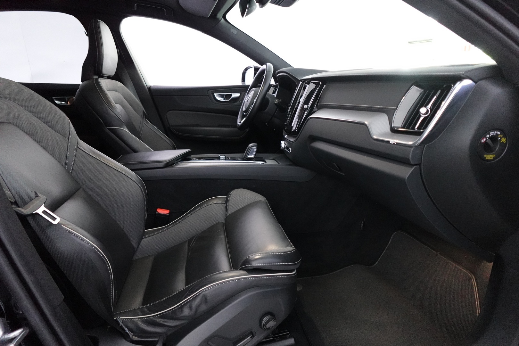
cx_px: 260
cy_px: 173
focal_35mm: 20
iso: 3200
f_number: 2
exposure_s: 1/80
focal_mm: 7.6
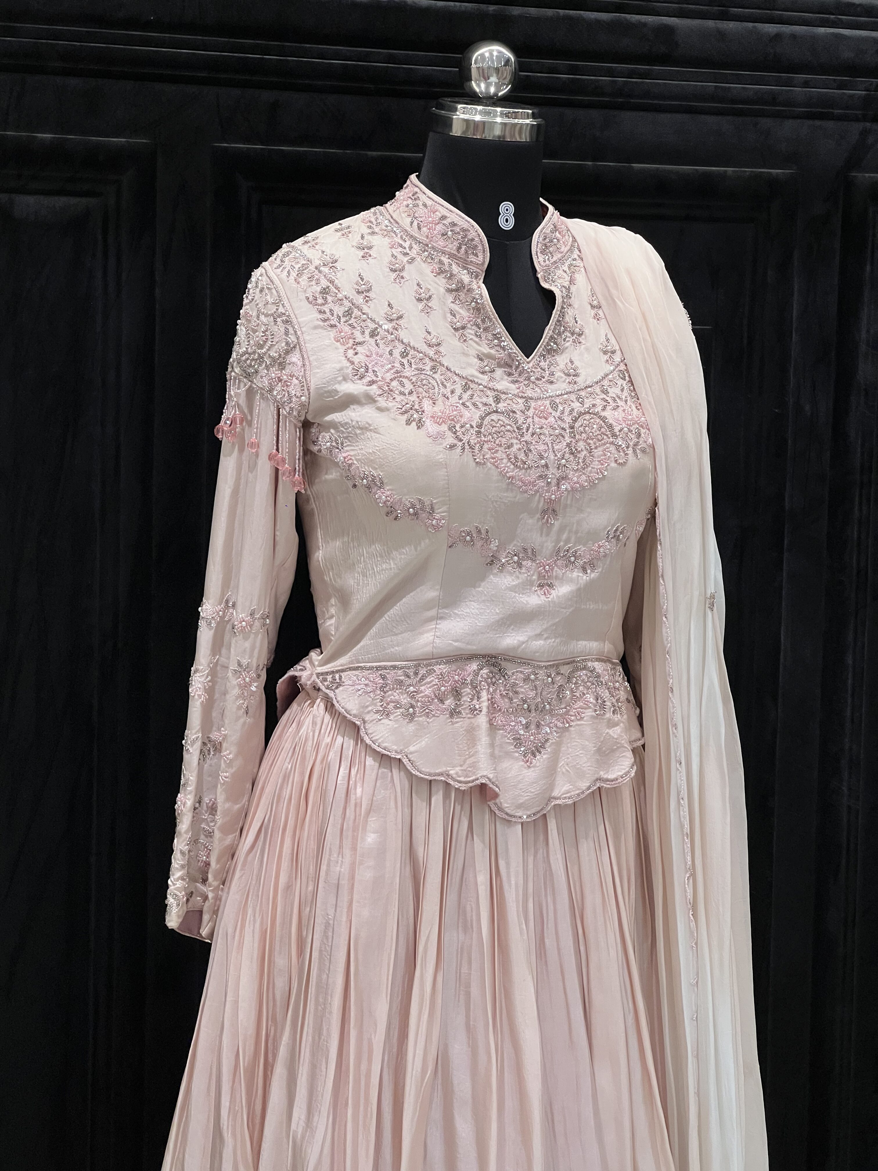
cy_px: 586
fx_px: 2604
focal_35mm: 77
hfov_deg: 19.1
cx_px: 439
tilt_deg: -5.3
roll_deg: -0.5
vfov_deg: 25.3
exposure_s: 1/100
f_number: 2.8
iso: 100
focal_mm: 9
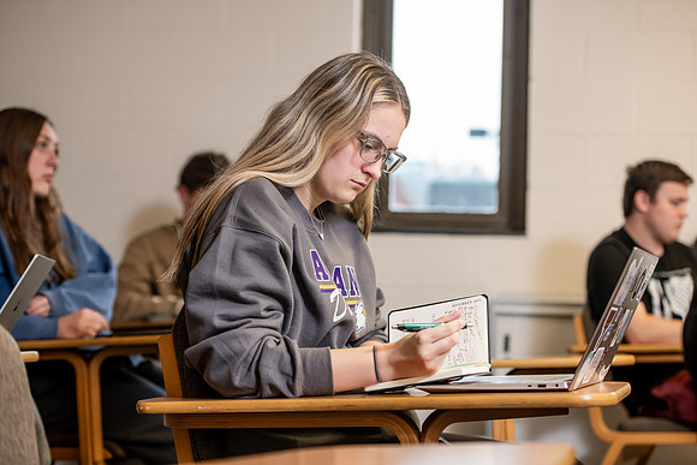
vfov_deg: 19.5
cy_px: 232
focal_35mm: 70
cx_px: 348
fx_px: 1356
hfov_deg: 28.8
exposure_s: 1/200
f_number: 3.2
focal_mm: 70
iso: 1000
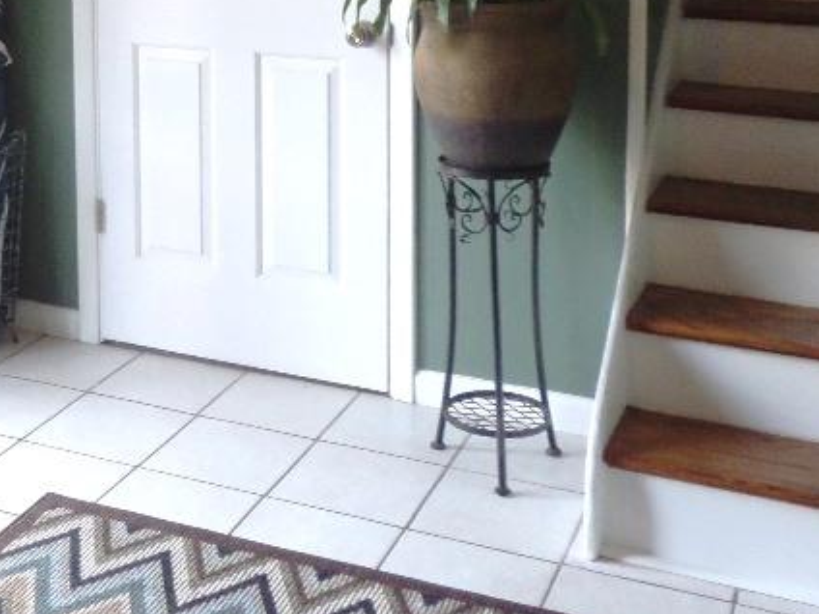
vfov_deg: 23.5
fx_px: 1372
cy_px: -75
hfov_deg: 32.1
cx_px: 131
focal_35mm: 58
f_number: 3.1
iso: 200
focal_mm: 4.3
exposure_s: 1/30
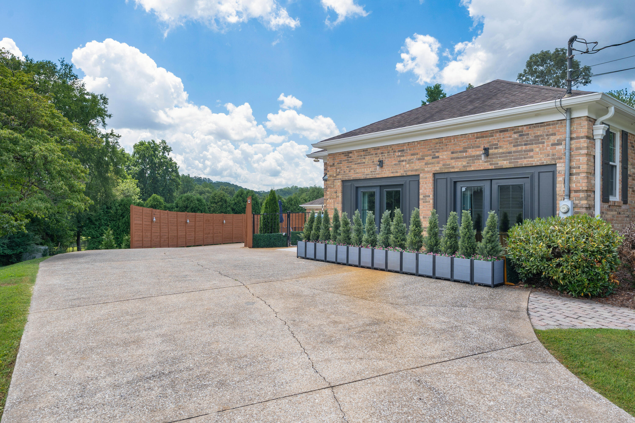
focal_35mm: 24
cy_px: 212
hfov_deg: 73.8
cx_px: 318
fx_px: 423
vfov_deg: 53.1
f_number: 7.1
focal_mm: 24
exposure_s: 1/250
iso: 320
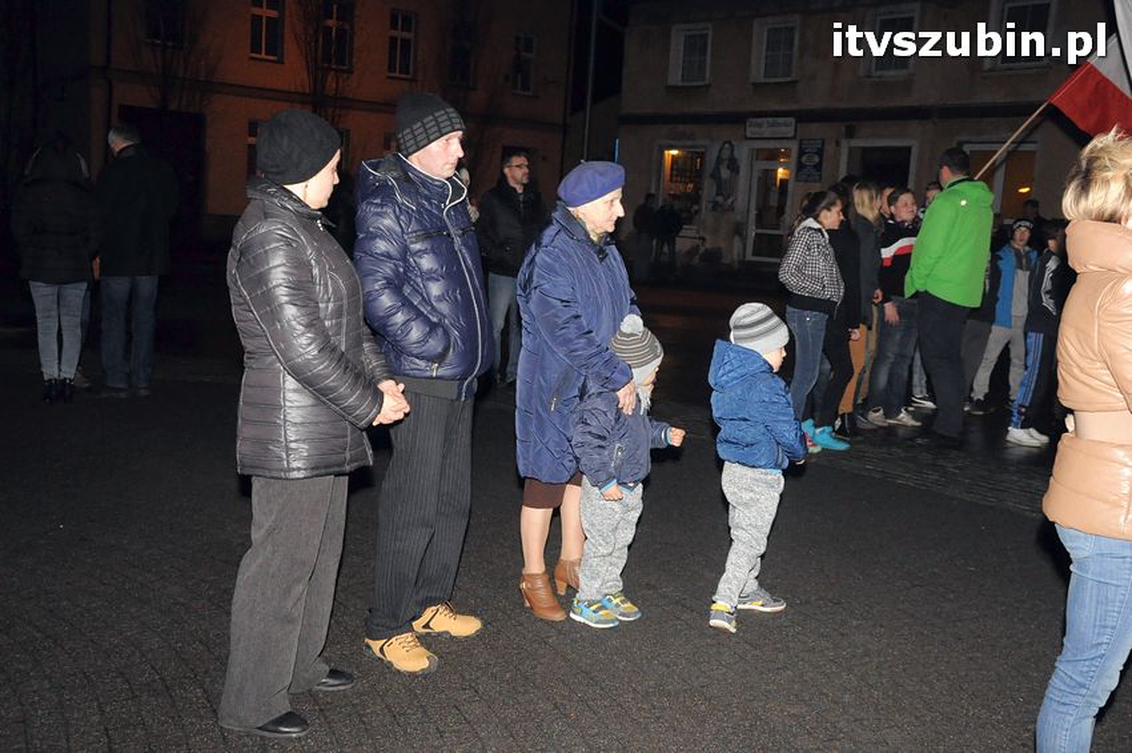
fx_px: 1178
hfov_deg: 51.3
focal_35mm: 38
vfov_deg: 35.4
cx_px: 566
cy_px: 376
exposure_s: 1/60
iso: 2500
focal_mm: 25
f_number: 8
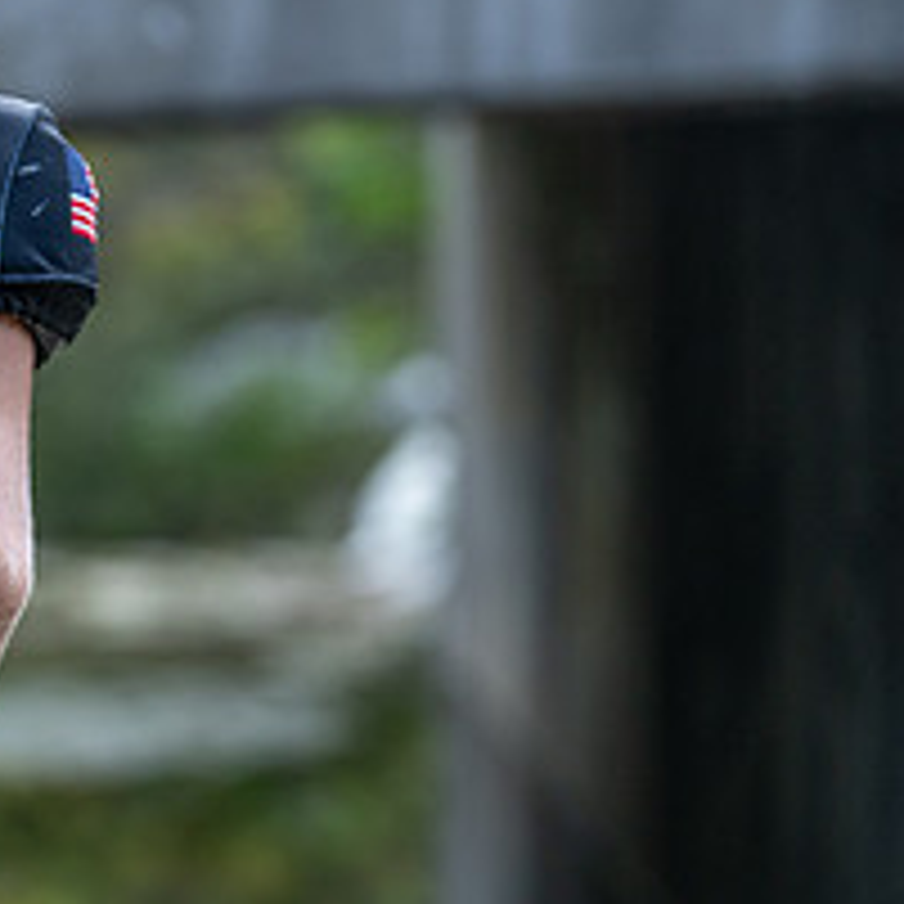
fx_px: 7327
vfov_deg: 7.1
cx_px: -382
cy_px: 265
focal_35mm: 248
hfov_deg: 7.0
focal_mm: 101
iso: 500
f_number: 2.8
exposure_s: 1/320
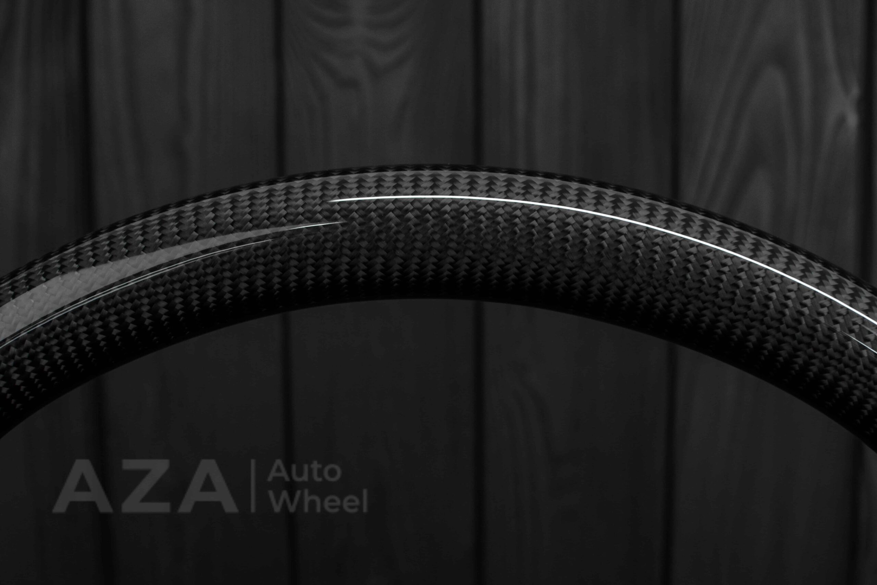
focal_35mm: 52
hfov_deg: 37.8
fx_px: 1279
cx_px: 438
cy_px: 292
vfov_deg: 25.8
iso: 500
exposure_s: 1/125
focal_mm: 35
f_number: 6.3
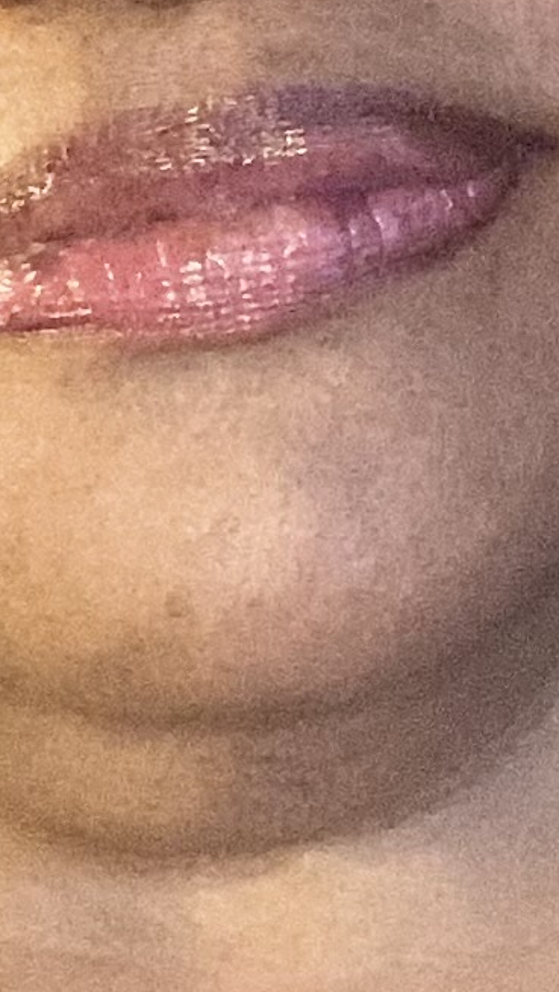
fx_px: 4053
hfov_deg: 7.9
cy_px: 209
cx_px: 385
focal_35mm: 154
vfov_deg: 13.9
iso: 500
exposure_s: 1/34
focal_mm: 2.71
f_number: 2.2
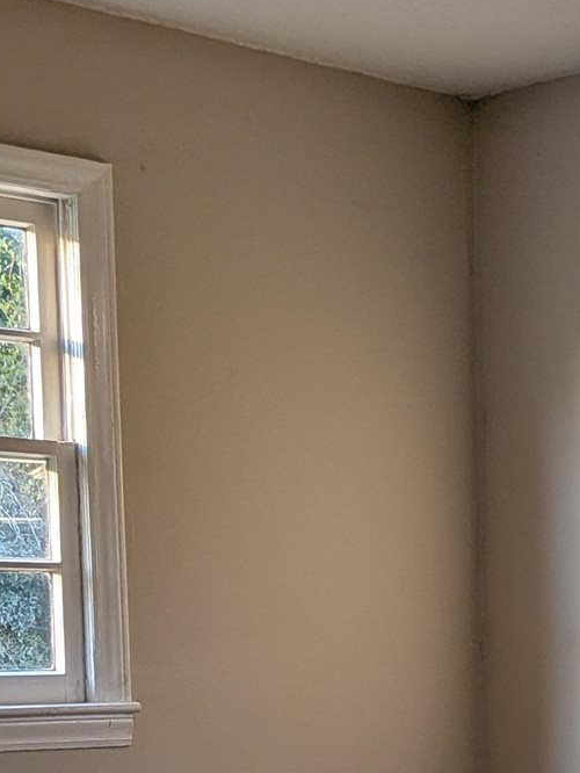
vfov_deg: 22.0
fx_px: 1853
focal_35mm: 83
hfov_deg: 16.3
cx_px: 862
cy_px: 903
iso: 40
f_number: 1.7
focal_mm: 4.53
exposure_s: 1/40
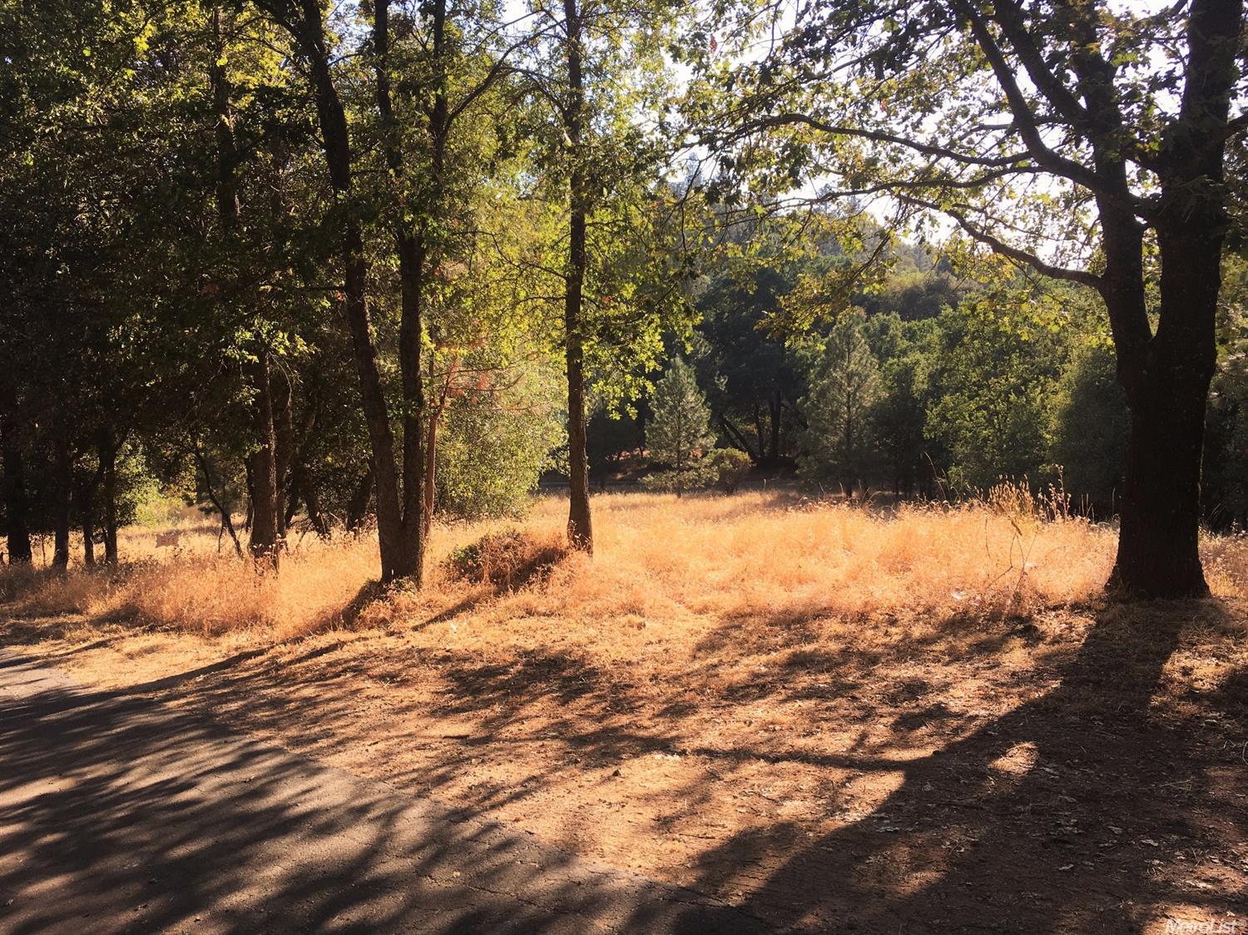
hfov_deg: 61.7
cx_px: 624
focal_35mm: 29
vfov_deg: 48.2
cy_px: 468
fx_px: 1045
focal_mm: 4.15
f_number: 2.2
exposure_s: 1/545
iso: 25
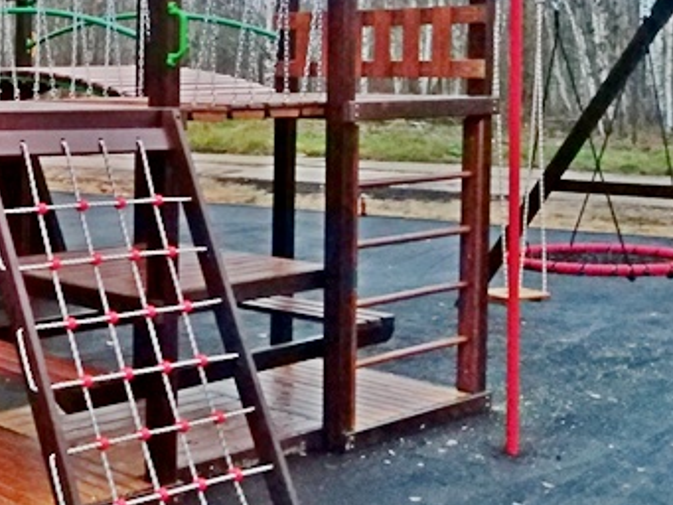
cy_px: 118
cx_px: -105
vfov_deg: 23.8
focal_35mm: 61
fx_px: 1186
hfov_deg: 28.2
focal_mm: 3.63
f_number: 1.8
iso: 626
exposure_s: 1/15
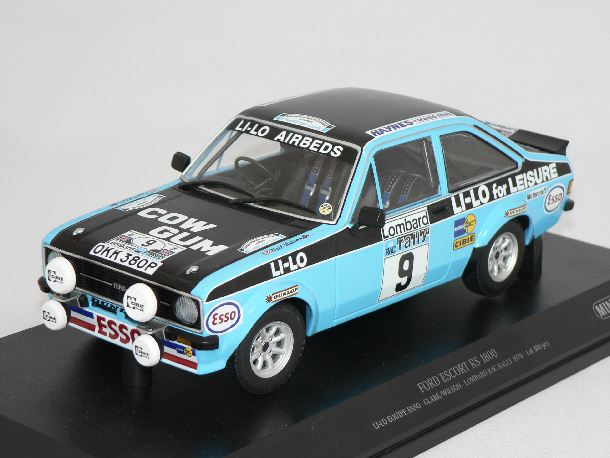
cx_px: 305
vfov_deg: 14.5
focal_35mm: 102
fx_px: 1797
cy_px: 229
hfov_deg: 19.3
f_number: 3.2
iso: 80
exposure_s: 1/60
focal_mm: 16.9
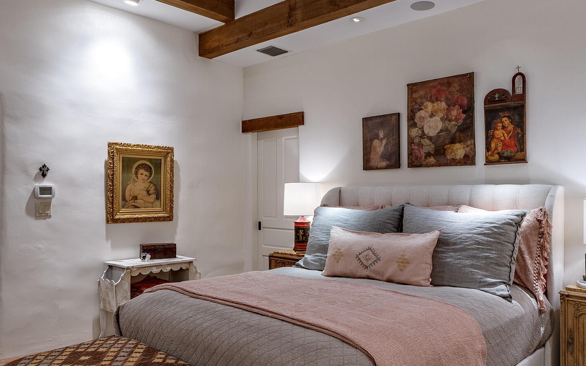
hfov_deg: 70.2
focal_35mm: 26
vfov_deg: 47.2
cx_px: 327
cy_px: 140
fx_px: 415
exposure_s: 1/3
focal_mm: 13
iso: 200
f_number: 7.1
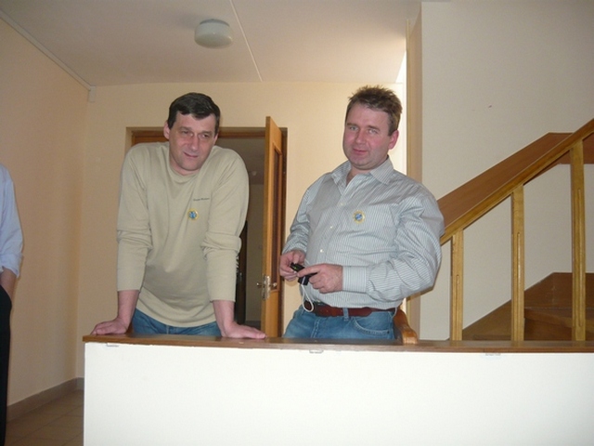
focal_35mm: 33
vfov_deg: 42.9
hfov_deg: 55.4
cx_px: 297
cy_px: 223
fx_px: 566
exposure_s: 1/30
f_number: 2.8
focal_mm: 5.5
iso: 200
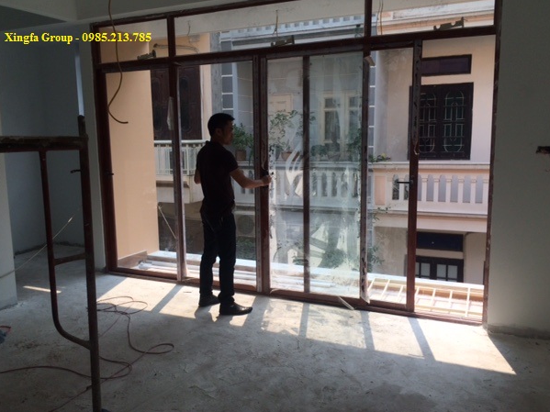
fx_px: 492
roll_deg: -0.2
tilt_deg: -9.4
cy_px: 205
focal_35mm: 31
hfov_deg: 58.3
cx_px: 259
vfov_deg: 45.4
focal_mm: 4.15
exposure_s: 1/820
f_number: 2.2
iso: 32
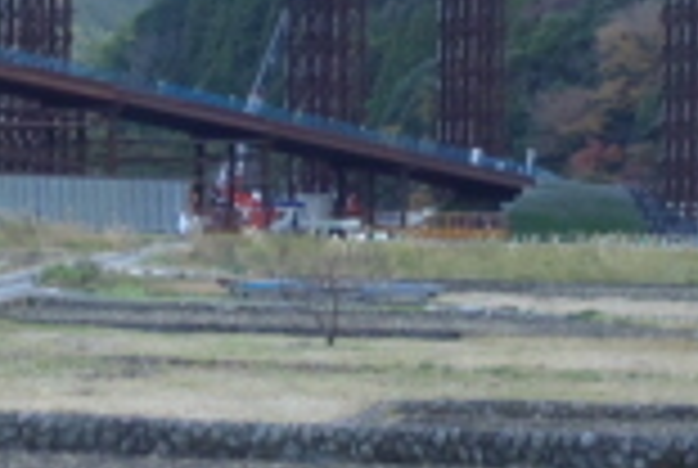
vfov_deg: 9.5
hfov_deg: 14.2
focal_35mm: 144
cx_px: 180
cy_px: 88
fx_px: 2797
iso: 125
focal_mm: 7.73
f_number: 4.8
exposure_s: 1/50
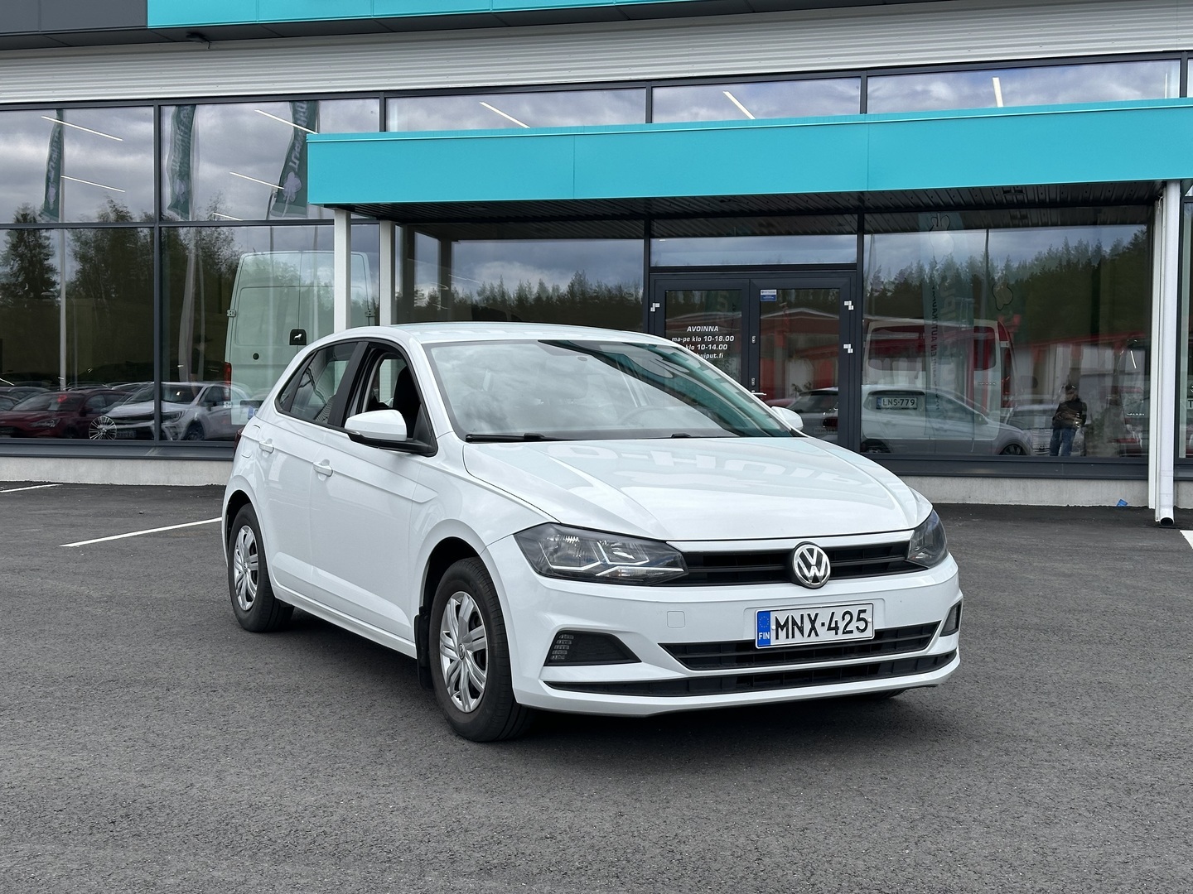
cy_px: 447
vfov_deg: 30.3
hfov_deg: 39.7
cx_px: 596
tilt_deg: -1.1
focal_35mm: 48
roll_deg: -0.8
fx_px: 1654
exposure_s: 1/1613
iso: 64
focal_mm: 6.86
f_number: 1.78
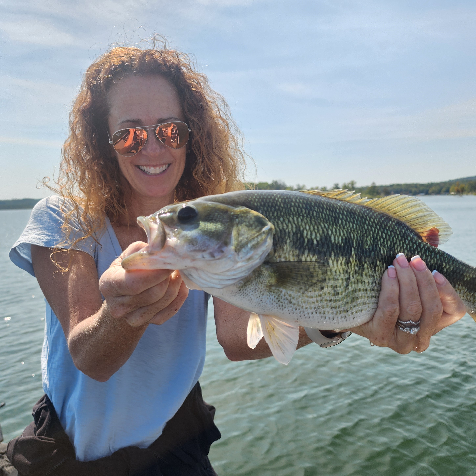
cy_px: 233
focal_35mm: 28
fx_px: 436
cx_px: 234
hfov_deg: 57.3
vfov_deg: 57.3
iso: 12
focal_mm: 6.4
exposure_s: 1/666
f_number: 1.8
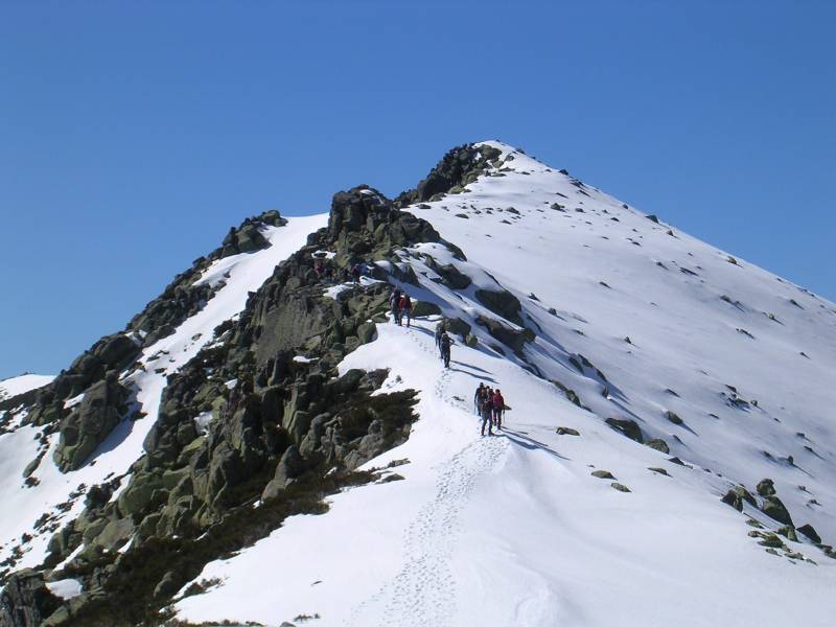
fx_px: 2777
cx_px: 418
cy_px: 314
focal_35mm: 115
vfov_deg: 12.9
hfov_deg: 17.1
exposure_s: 1/880
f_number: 4.9
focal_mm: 17.4
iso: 100
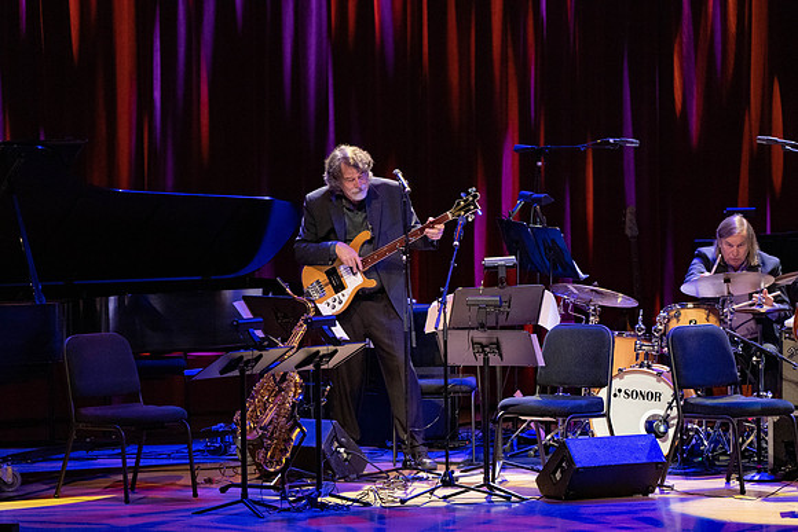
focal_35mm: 282
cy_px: 266
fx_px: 6252
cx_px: 399
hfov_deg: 7.3
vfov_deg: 4.9
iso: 8000
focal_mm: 282
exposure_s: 1/250
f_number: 6.3
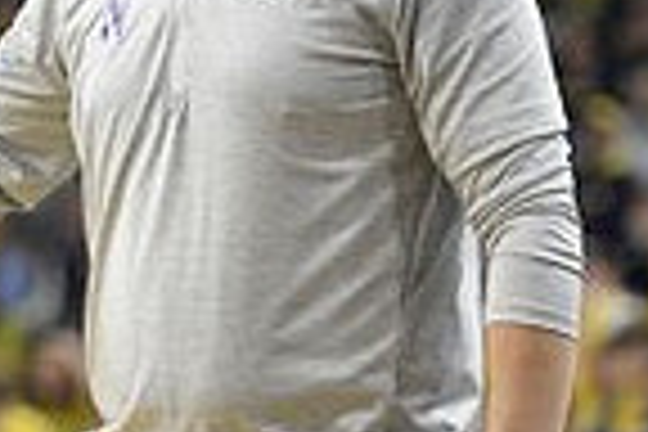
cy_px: 119
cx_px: 270
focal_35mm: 491
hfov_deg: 4.2
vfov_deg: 2.8
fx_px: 8837
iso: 2500
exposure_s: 1/1000
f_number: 2.8
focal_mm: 122
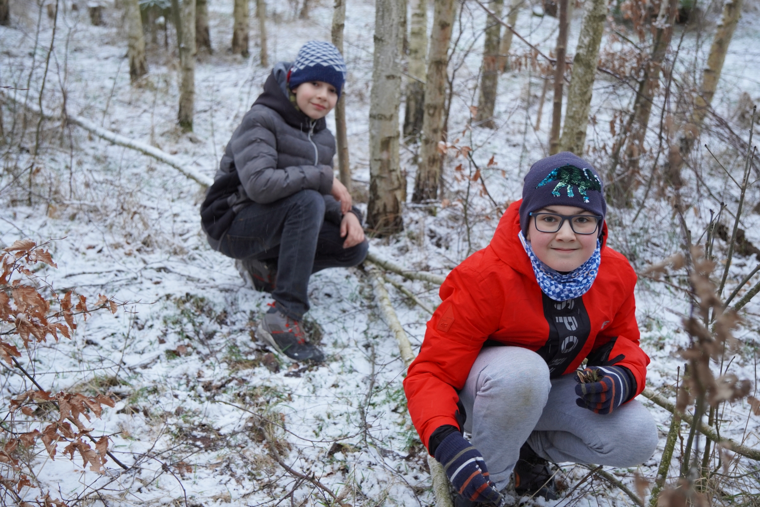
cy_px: 254
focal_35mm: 48
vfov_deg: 28.1
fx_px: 1013
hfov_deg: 41.1
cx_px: 380
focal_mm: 32
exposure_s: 1/50
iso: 400
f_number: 2.8
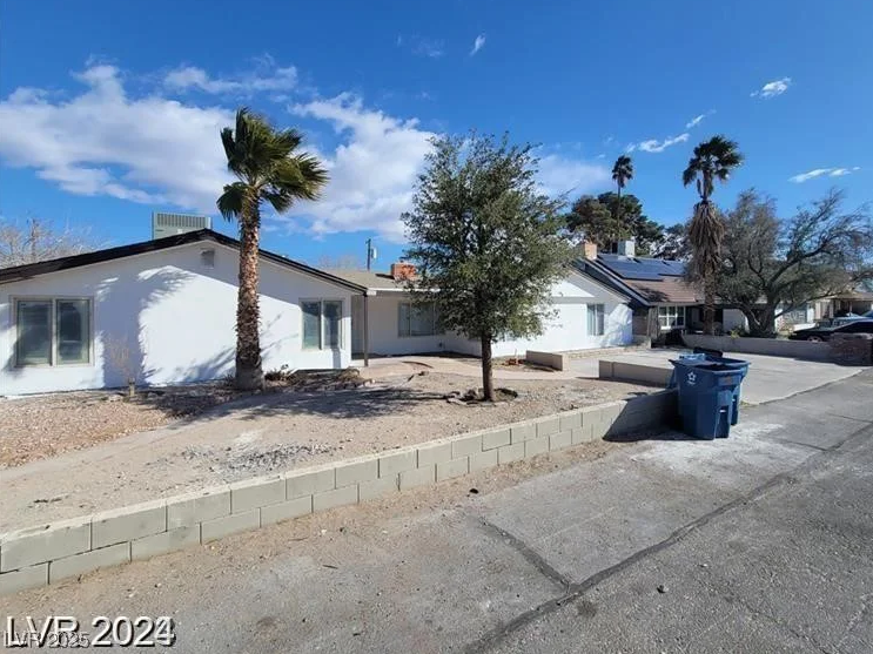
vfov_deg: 85.6
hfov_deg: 101.9
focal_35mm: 14
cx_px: 468
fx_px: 353
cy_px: 306
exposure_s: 1/2321
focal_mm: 2.2
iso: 64
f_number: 2.2
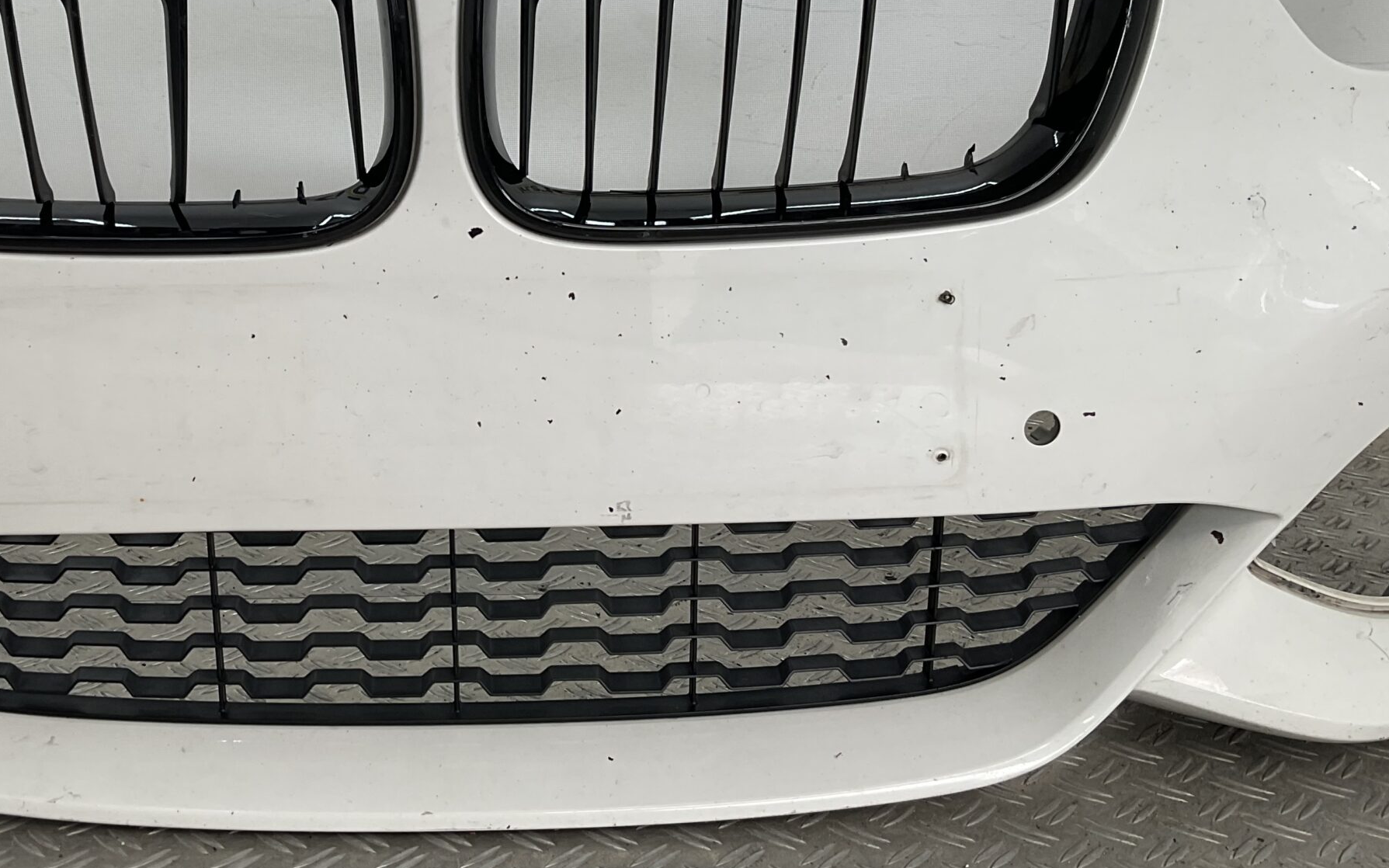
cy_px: 263
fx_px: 1666
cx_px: 444
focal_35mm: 44
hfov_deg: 44.5
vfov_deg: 28.9
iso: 16
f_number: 1.8
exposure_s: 1/223
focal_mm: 3
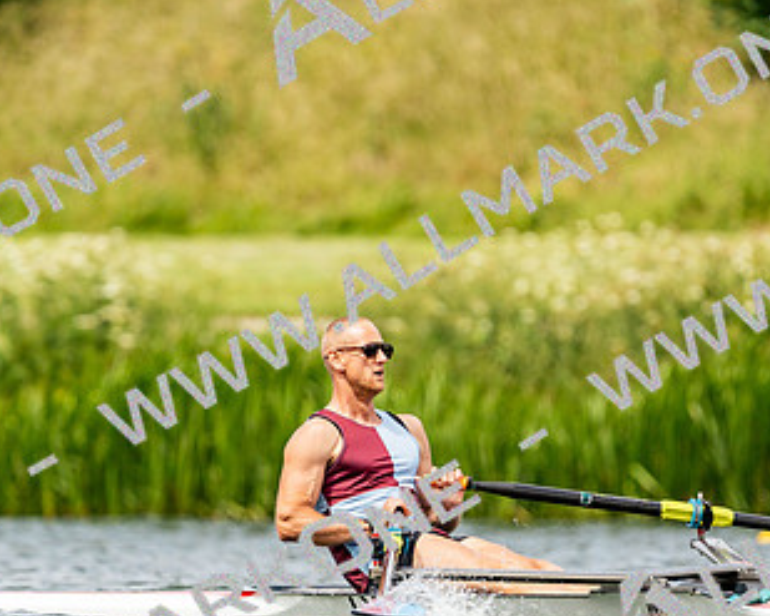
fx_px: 24103
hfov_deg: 1.8
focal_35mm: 1058
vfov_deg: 1.5
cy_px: 453
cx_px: 406
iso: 400
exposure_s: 1/2000
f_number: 6.3
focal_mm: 600
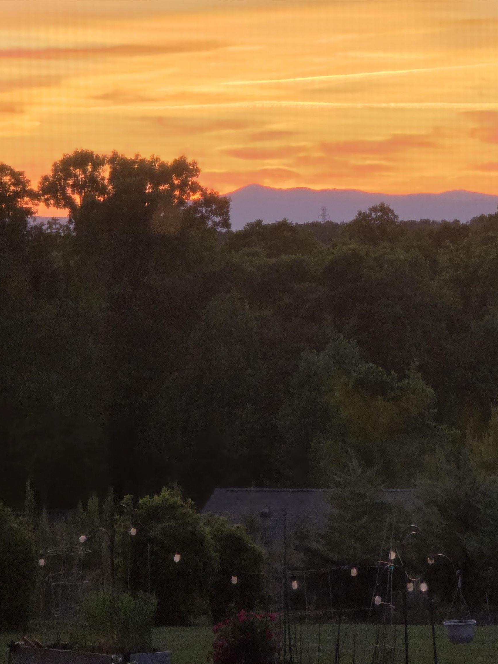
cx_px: 392
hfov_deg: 9.6
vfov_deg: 12.8
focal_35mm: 154
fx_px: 2953
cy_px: 333
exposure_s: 1/120
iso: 500
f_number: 3.4
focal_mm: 18.6
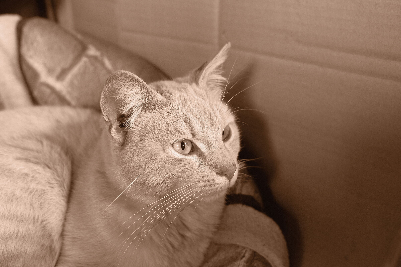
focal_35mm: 38
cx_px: 200
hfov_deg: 50.7
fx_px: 423
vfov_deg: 35.1
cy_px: 134
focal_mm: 25.4
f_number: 3.2
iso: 320
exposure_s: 1/30
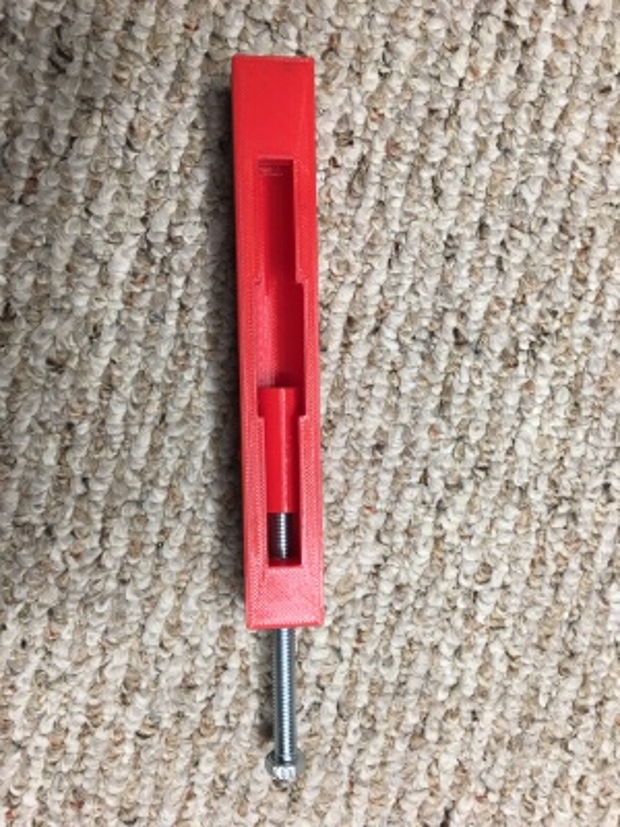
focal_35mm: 29
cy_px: 414
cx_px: 310
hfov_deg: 48.2
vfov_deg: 61.7
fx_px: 693
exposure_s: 1/30
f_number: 2.2
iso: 64
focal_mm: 4.15
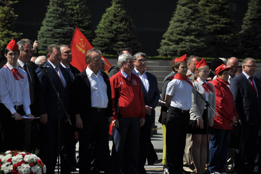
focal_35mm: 232
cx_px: 130
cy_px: 87
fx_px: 1684
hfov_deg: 8.9
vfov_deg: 5.9
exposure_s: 1/1000
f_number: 5.6
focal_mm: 155
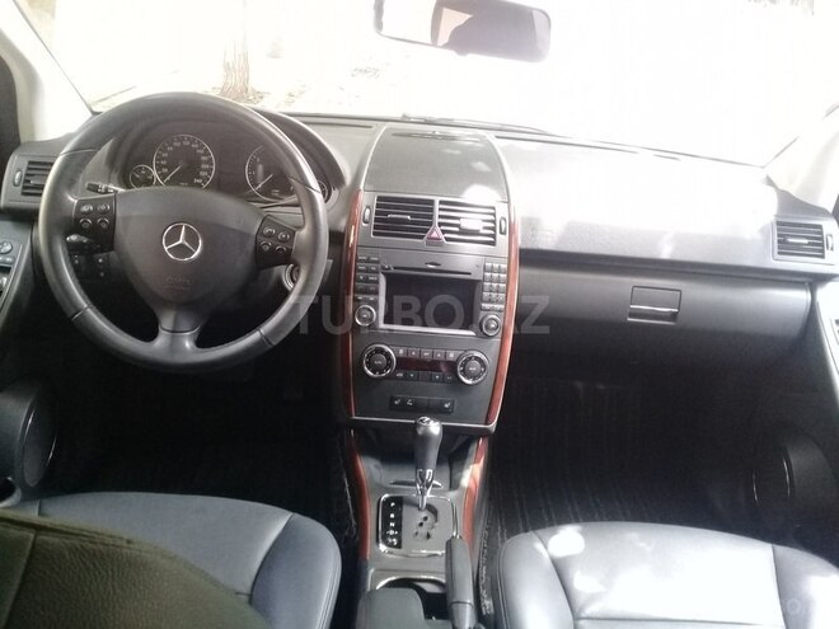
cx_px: 420
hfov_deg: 58.4
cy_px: 314
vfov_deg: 45.4
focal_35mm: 31
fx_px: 751
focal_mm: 3.3
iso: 200
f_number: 2.2
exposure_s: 1/25
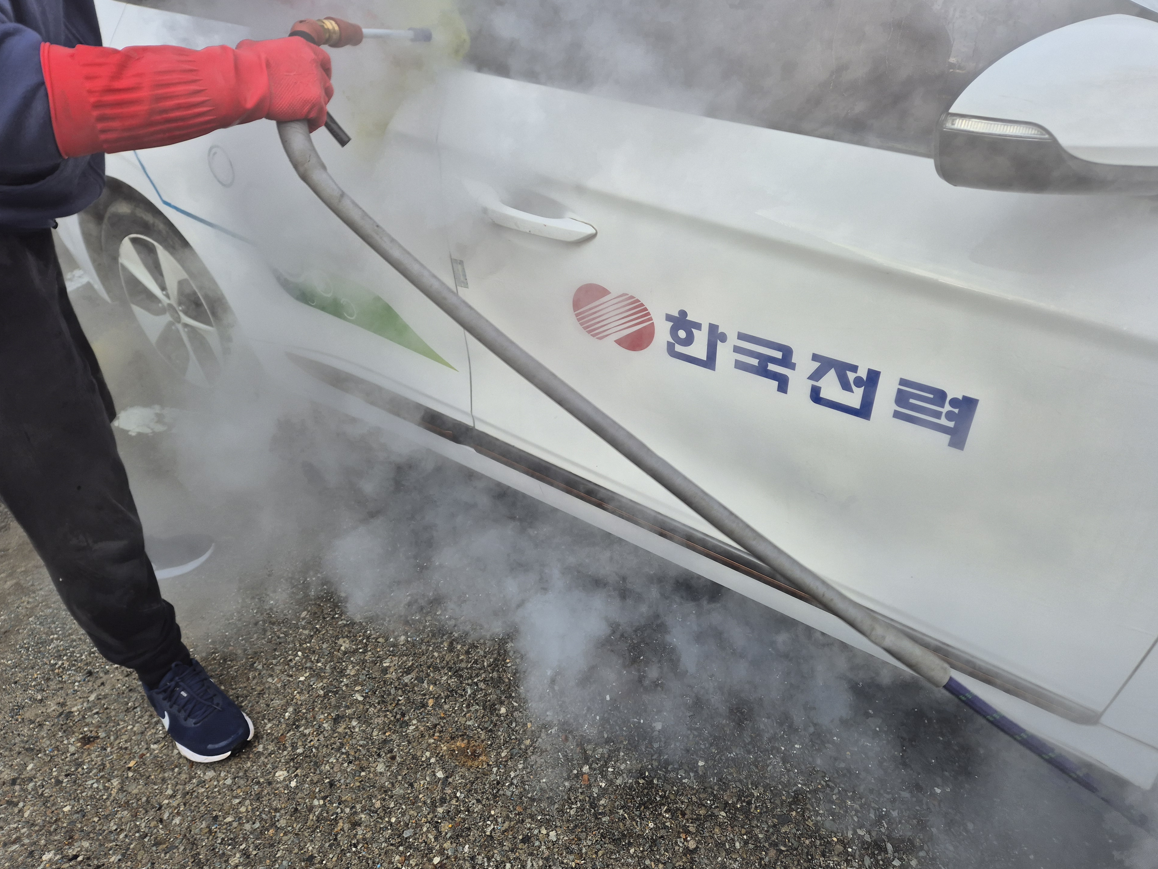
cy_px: 436
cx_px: 587
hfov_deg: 71.6
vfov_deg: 56.8
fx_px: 803
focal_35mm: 24
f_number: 1.8
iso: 32
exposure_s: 1/180
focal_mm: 5.4
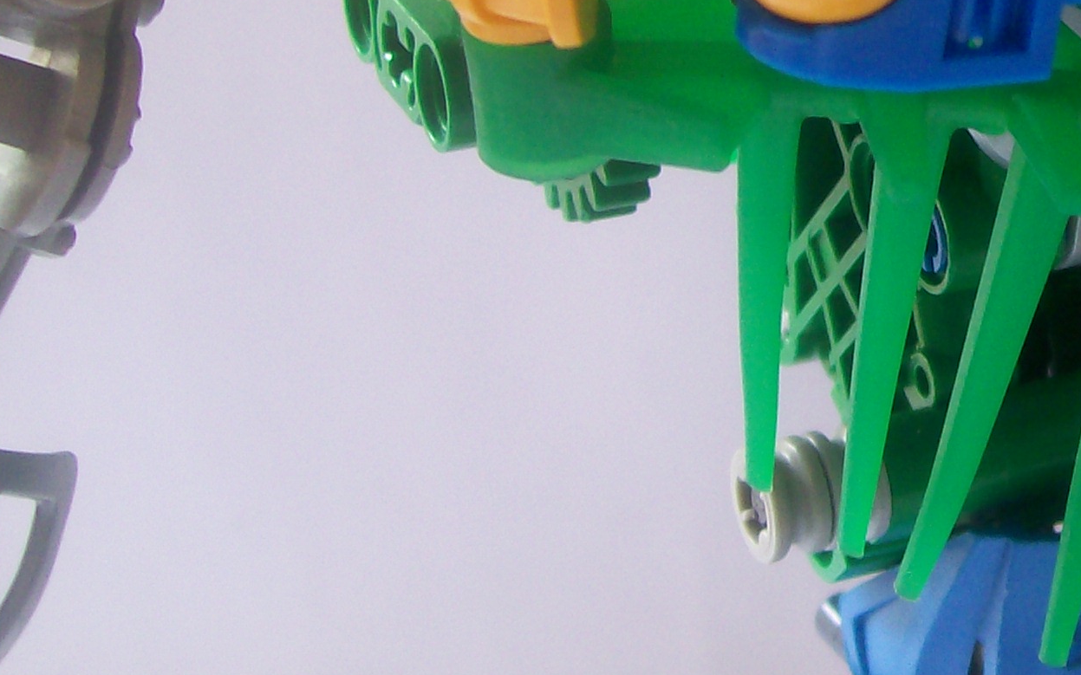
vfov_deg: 13.8
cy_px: 74
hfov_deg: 21.2
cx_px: 1142
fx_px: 2769
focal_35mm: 94
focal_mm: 6
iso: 80
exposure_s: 1/41.9
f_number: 2.7
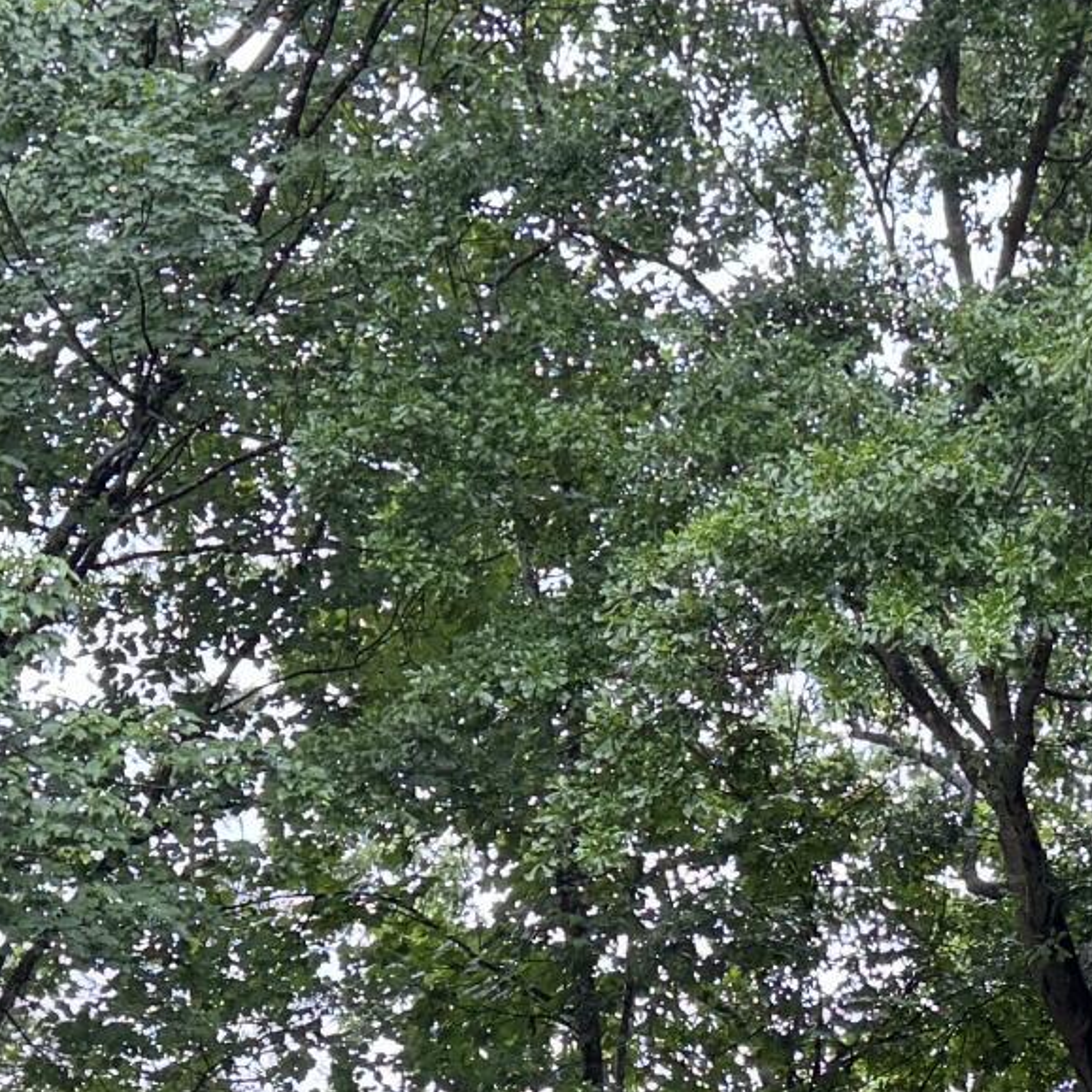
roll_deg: +2.0
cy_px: 1771
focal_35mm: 110
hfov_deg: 15.6
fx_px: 3926
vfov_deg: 14.5
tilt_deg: +14.7
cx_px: 1047
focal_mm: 6.76
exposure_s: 1/121
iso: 160
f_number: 1.78
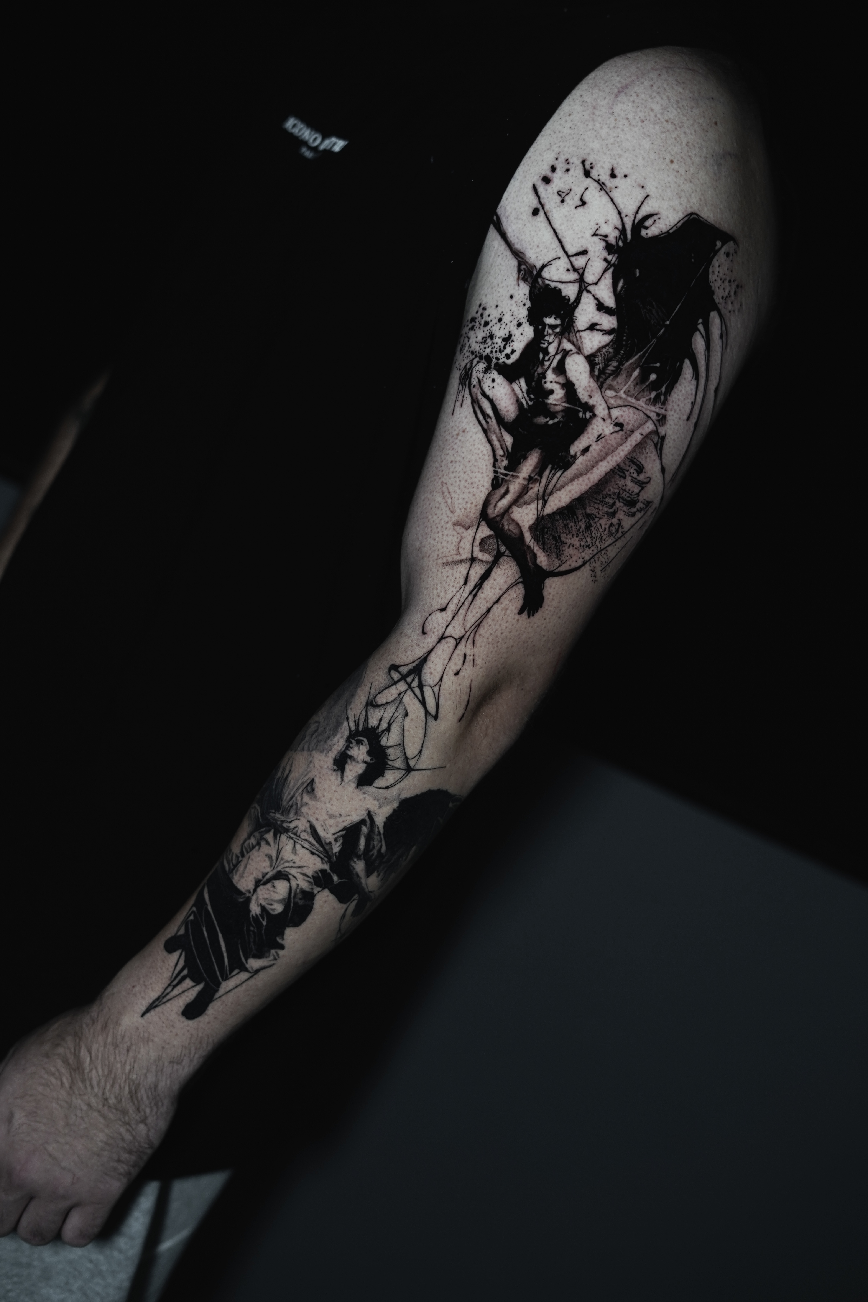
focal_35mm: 50
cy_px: 651
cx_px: 434
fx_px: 1808
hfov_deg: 27.0
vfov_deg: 39.6
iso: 640
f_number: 2.8
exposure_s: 1/40
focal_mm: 50
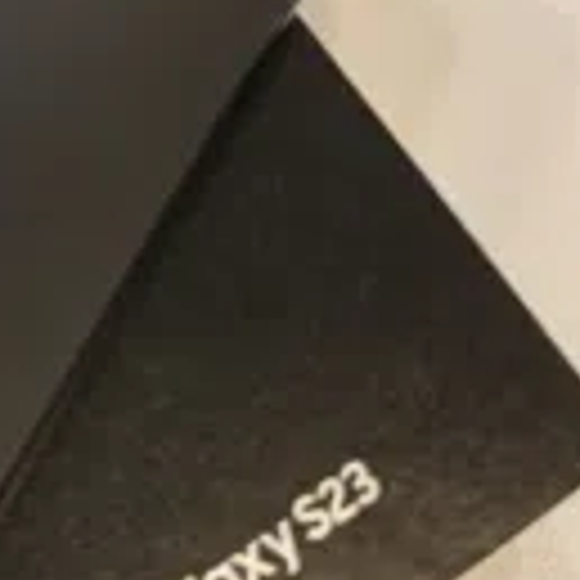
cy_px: 121
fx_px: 1194
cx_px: -63
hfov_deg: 25.3
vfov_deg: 26.8
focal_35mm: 63
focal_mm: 5.56
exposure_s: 1/100
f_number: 1.8
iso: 104
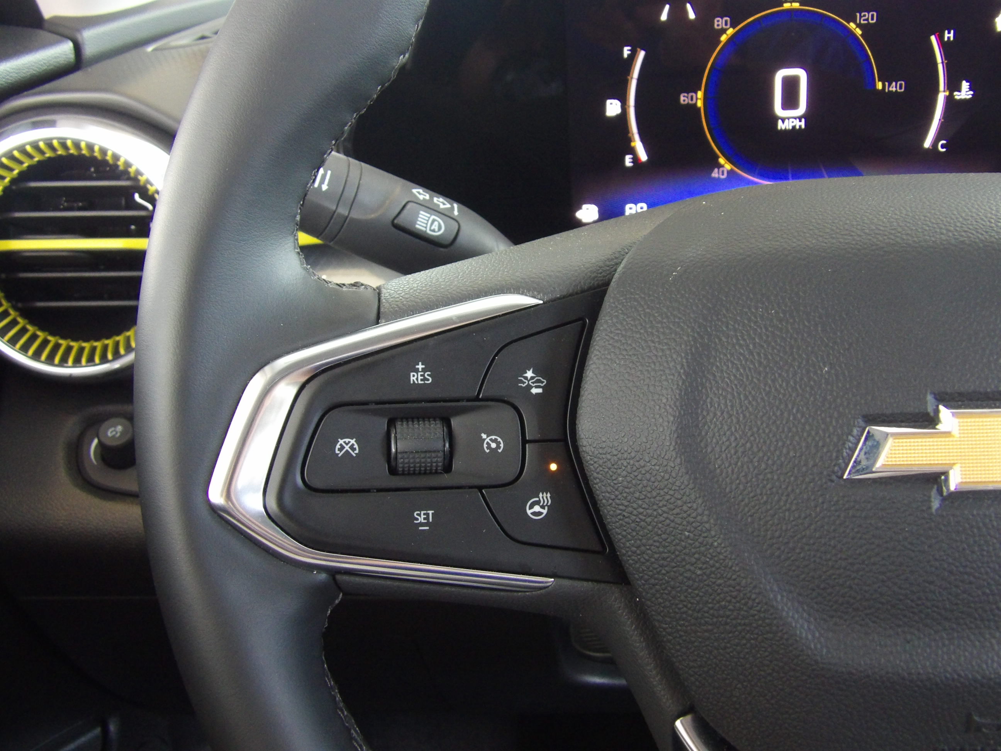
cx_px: 500
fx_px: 1128
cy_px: 376
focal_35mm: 39
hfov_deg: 47.9
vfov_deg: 36.8
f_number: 3.7
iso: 573
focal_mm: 7
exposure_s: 1/20
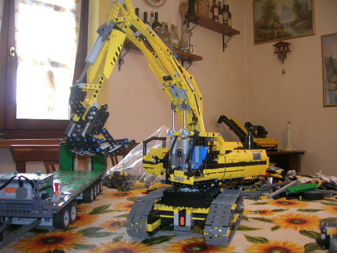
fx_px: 331
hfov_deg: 54.0
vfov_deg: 41.8
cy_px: 126
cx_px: 168
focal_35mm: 34
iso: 200
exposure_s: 1/16.7
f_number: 2.9
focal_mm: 5.7
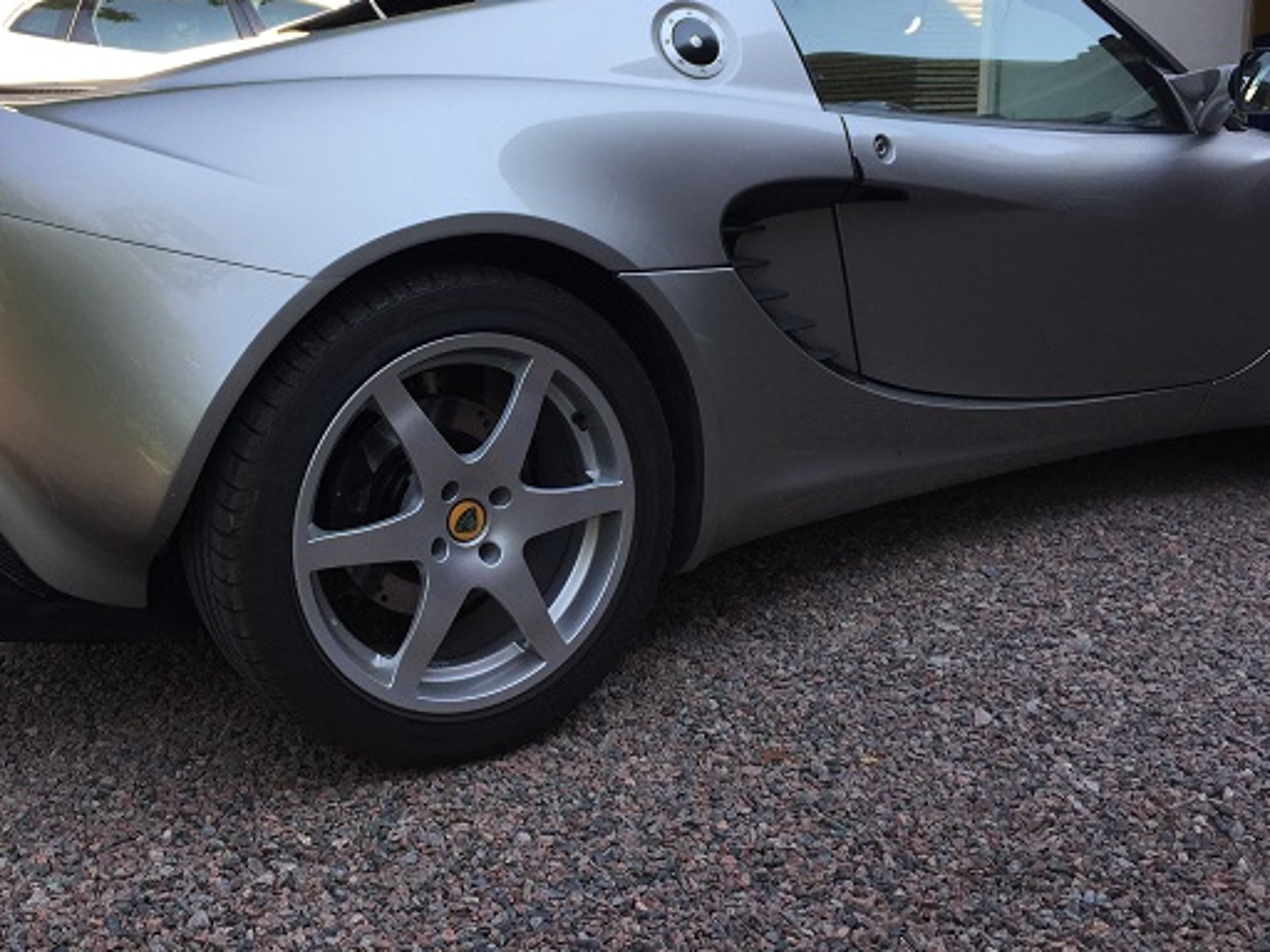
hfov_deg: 49.8
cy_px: 364
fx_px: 1357
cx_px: 497
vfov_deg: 38.5
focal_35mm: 37
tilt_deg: -10.0
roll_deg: +1.1
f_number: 2.2
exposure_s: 1/608
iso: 32
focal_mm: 4.15
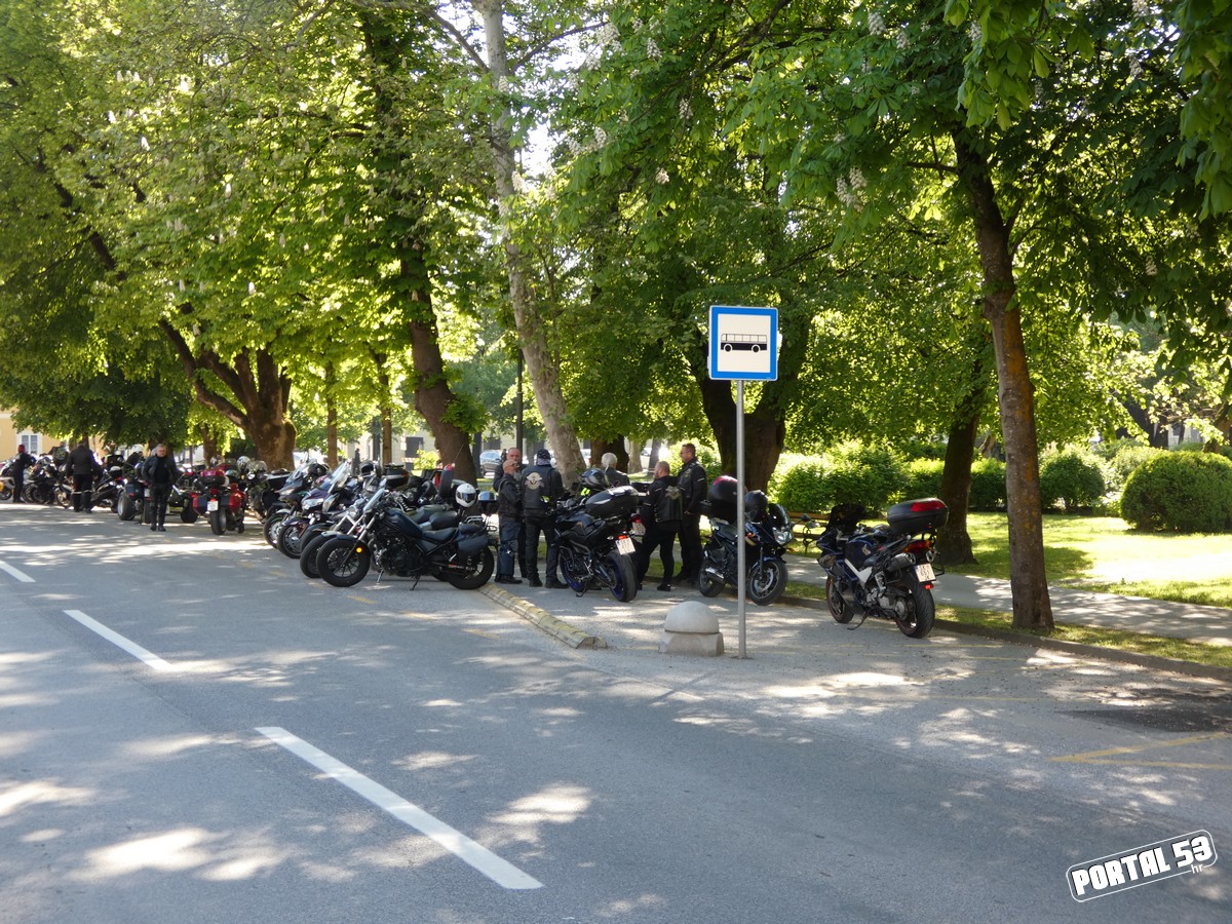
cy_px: 462
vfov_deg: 29.1
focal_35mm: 50
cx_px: 616
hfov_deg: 38.2
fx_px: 1780
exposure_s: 1/80
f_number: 3.9
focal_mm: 9
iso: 80
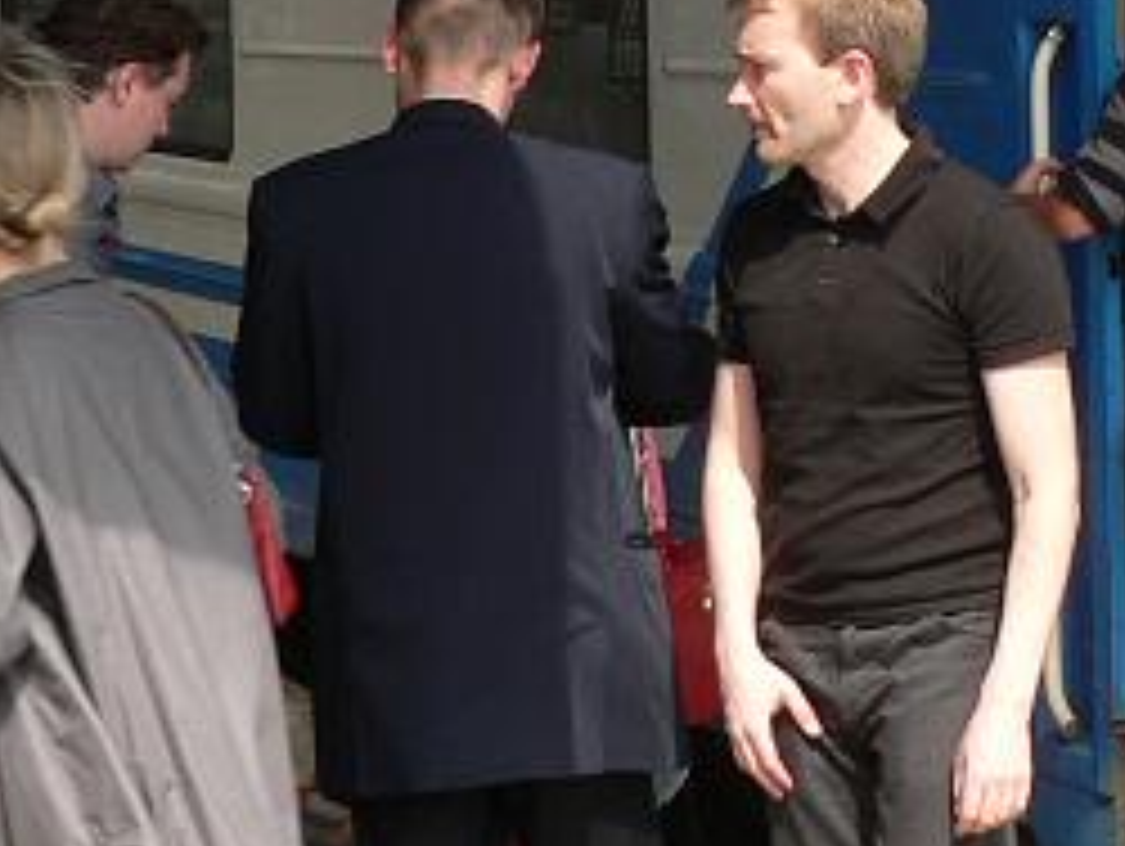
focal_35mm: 115
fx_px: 3741
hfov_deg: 17.0
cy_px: -54
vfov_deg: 12.7
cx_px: 891
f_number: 4
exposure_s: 1/200
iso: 80
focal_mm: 6
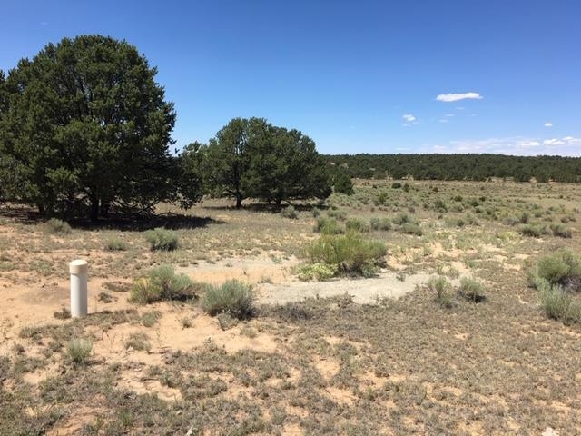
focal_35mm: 29
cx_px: 290
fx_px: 487
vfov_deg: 48.2
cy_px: 218
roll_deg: -1.6
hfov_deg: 61.7
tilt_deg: -8.5
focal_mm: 4.15
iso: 25
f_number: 2.2
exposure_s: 1/1637
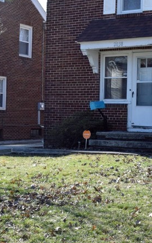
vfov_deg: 31.8
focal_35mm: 64
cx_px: 127
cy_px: 84
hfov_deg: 20.0
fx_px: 424
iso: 200
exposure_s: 1/320
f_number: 9
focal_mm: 24
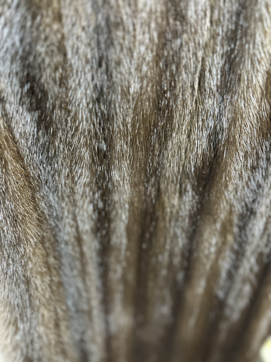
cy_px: 181
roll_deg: +7.2
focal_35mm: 26
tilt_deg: -36.1
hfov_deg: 53.1
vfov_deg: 67.3
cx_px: 136
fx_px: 271
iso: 500
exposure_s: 1/33
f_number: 1.5
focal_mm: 5.7
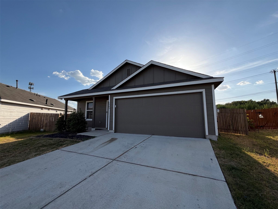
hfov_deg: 102.1
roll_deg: +0.9
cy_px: 104
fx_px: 112
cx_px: 139
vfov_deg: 85.7
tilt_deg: +4.4
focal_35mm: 14
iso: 20
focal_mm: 2.22
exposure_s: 1/809
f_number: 2.2
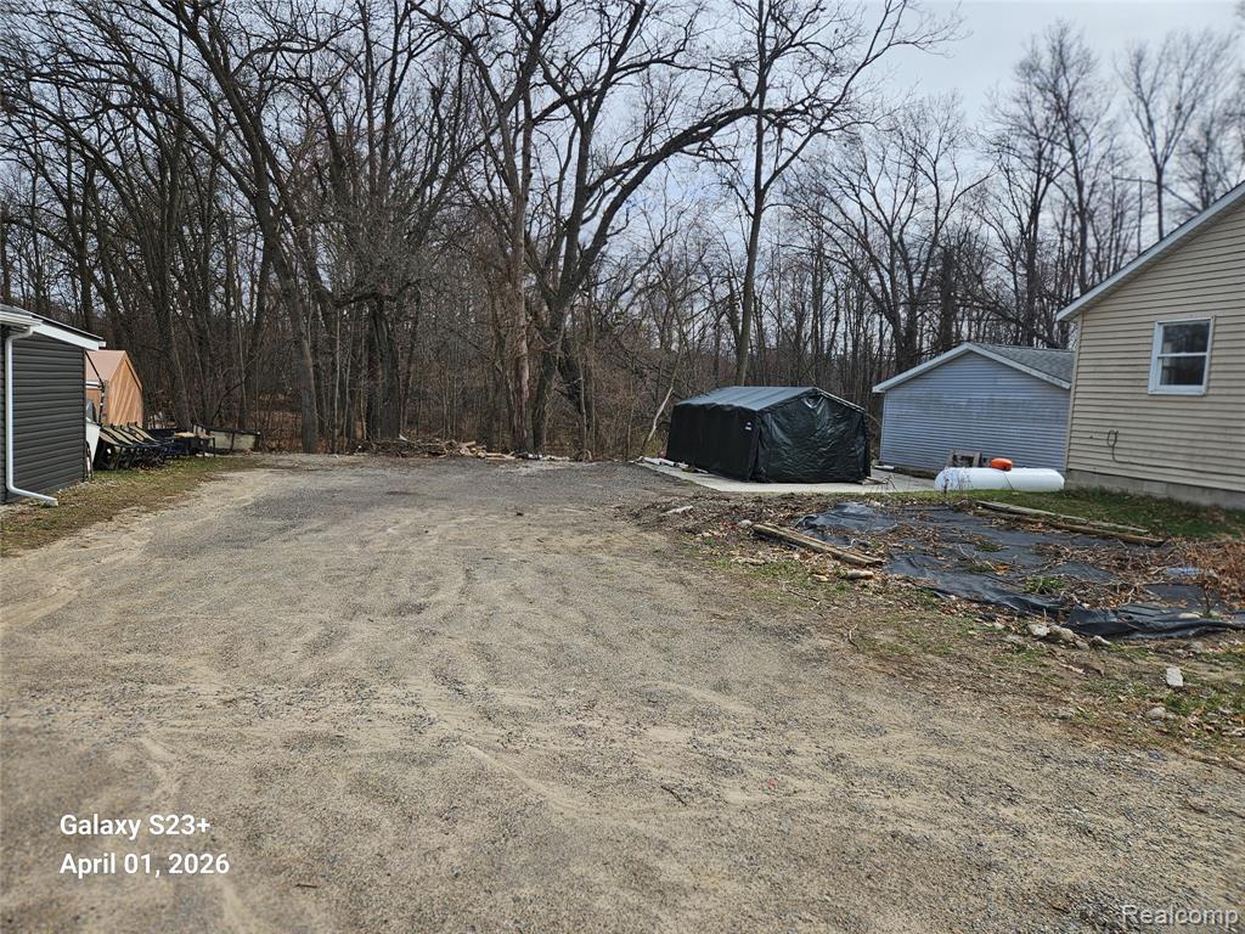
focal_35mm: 23
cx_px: 622
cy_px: 467
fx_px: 827
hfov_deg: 73.9
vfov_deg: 58.9
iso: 25
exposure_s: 1/1854
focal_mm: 5.4
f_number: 1.8
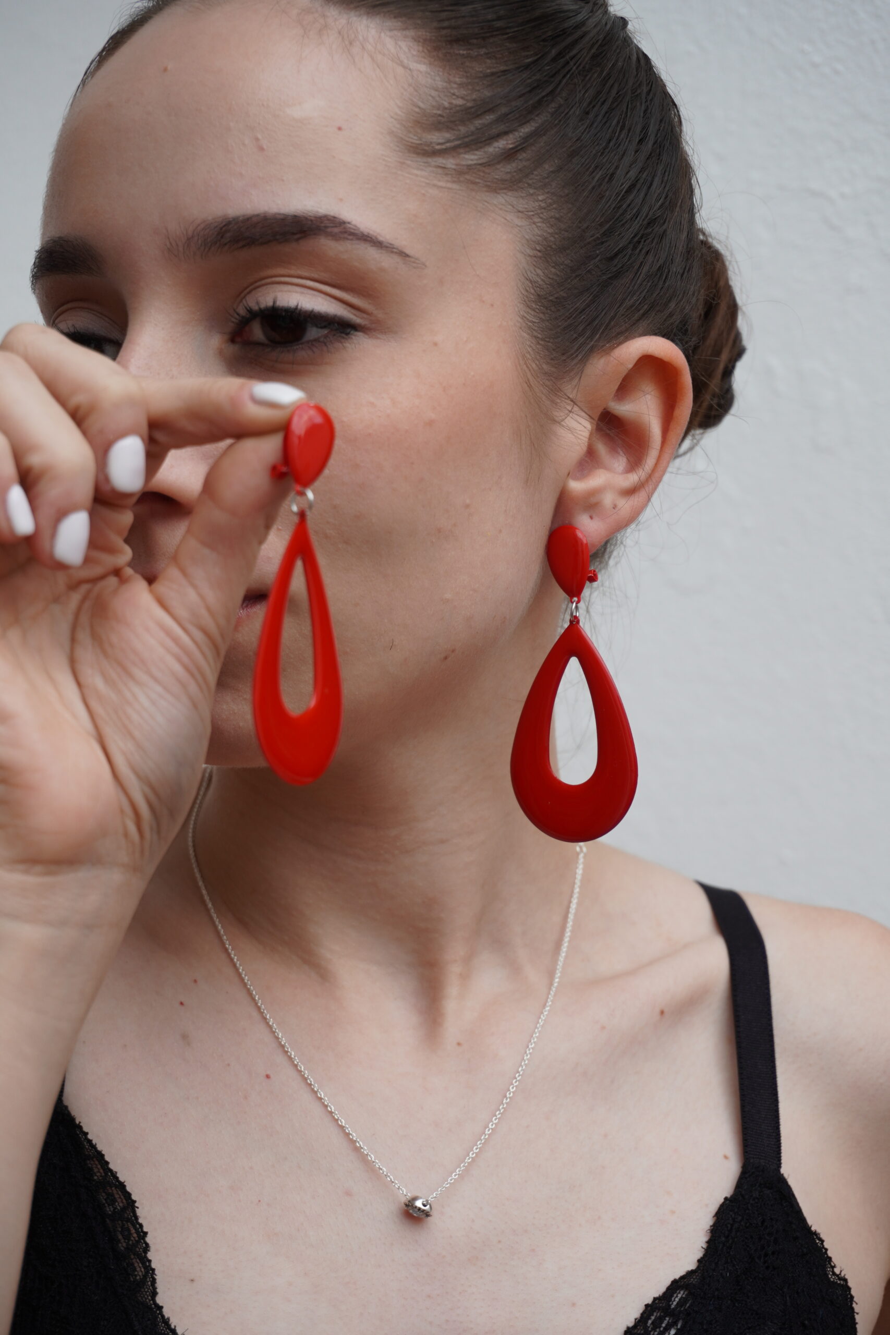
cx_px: 445
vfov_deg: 27.0
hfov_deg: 18.2
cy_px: 668
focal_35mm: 75
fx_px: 2781
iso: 200
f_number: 5.6
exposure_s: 1/40
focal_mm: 50
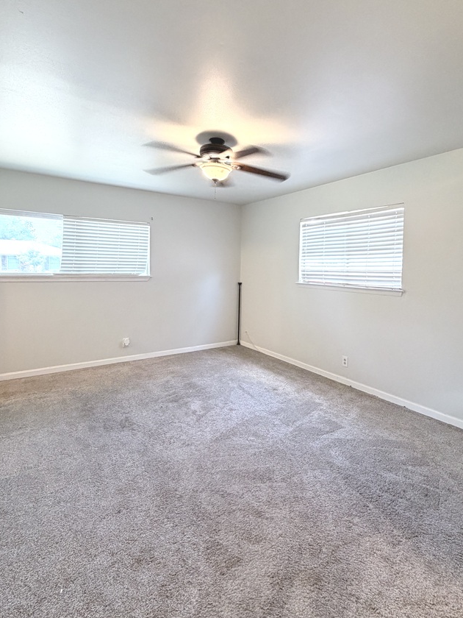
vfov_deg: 87.5
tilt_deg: -1.9
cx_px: 260
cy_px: 280
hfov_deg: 71.3
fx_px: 321
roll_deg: -0.8
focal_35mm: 18
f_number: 2.2
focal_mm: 2.22
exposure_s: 1/60
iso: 250
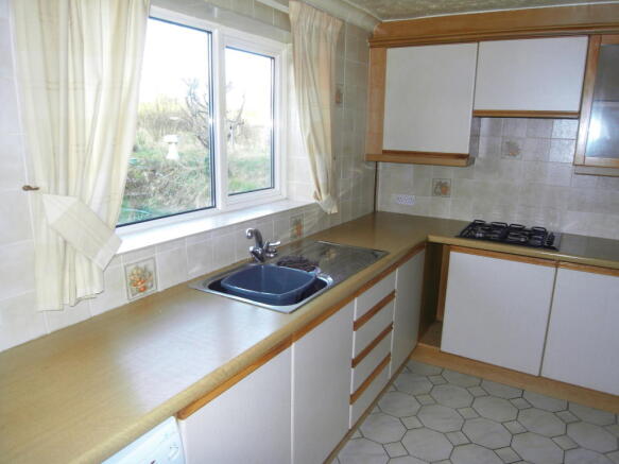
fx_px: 429
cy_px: 232
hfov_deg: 71.6
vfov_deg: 56.8
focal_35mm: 24
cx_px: 310
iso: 100
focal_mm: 4.3
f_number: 2.8
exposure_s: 1/40
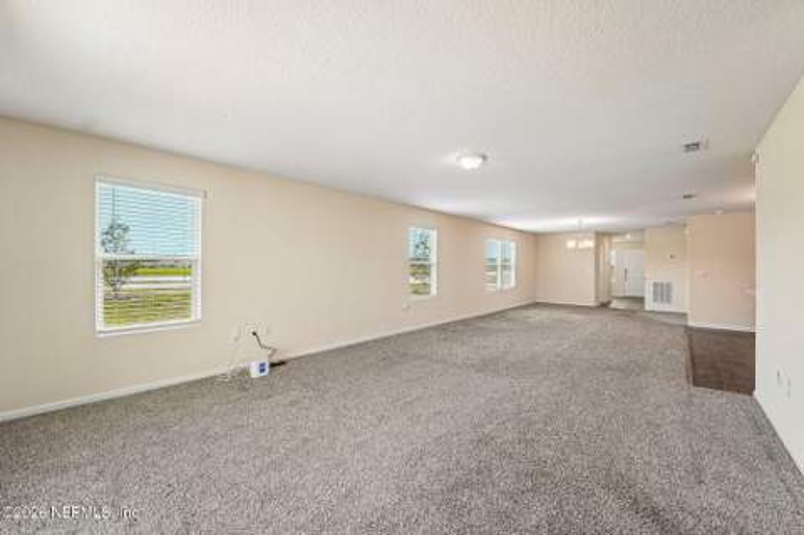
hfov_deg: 104.3
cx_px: 402
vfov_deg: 81.1
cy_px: 268
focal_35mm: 14
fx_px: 312
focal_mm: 14
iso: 100
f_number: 11
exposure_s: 1/6
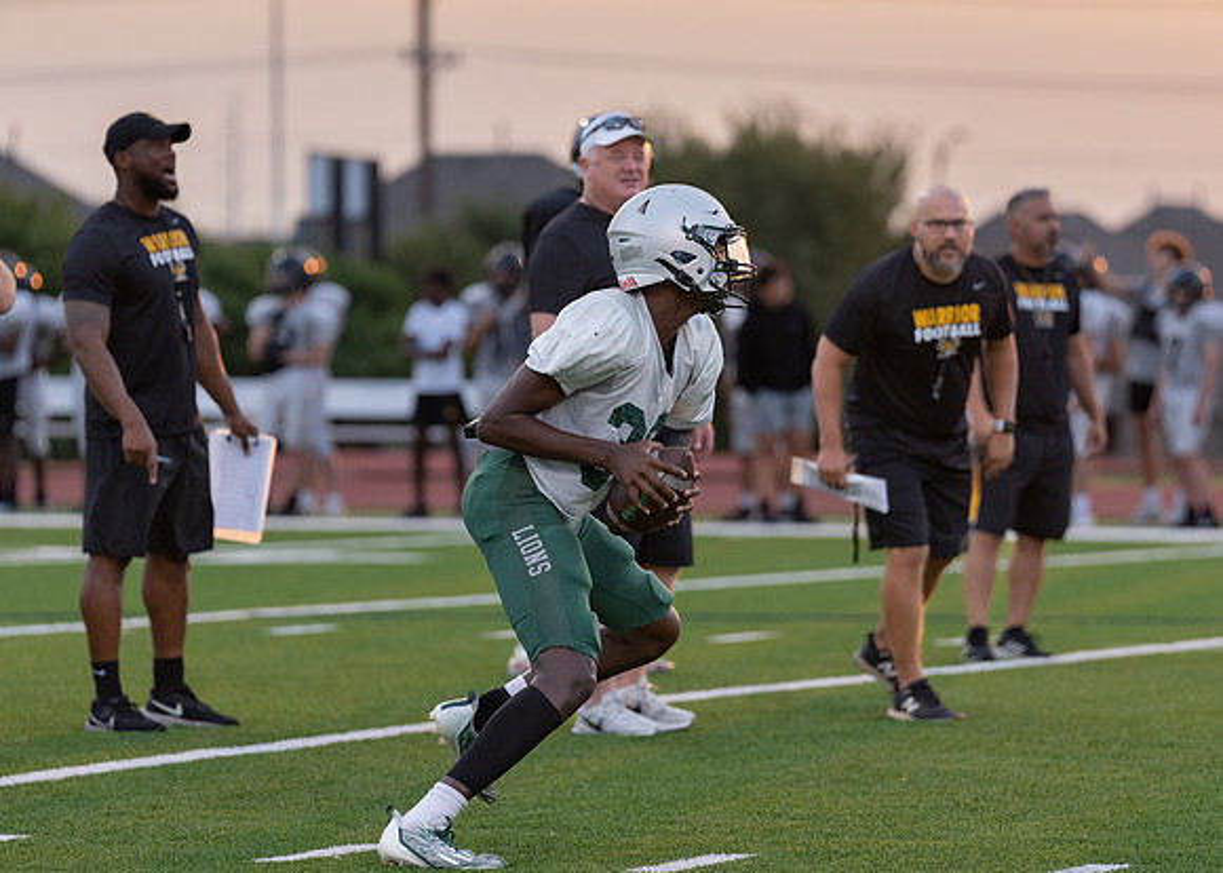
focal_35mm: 250
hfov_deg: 8.1
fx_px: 8677
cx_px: 683
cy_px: 356
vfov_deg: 5.8
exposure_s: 1/1250
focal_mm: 200
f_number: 3.5
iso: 1250
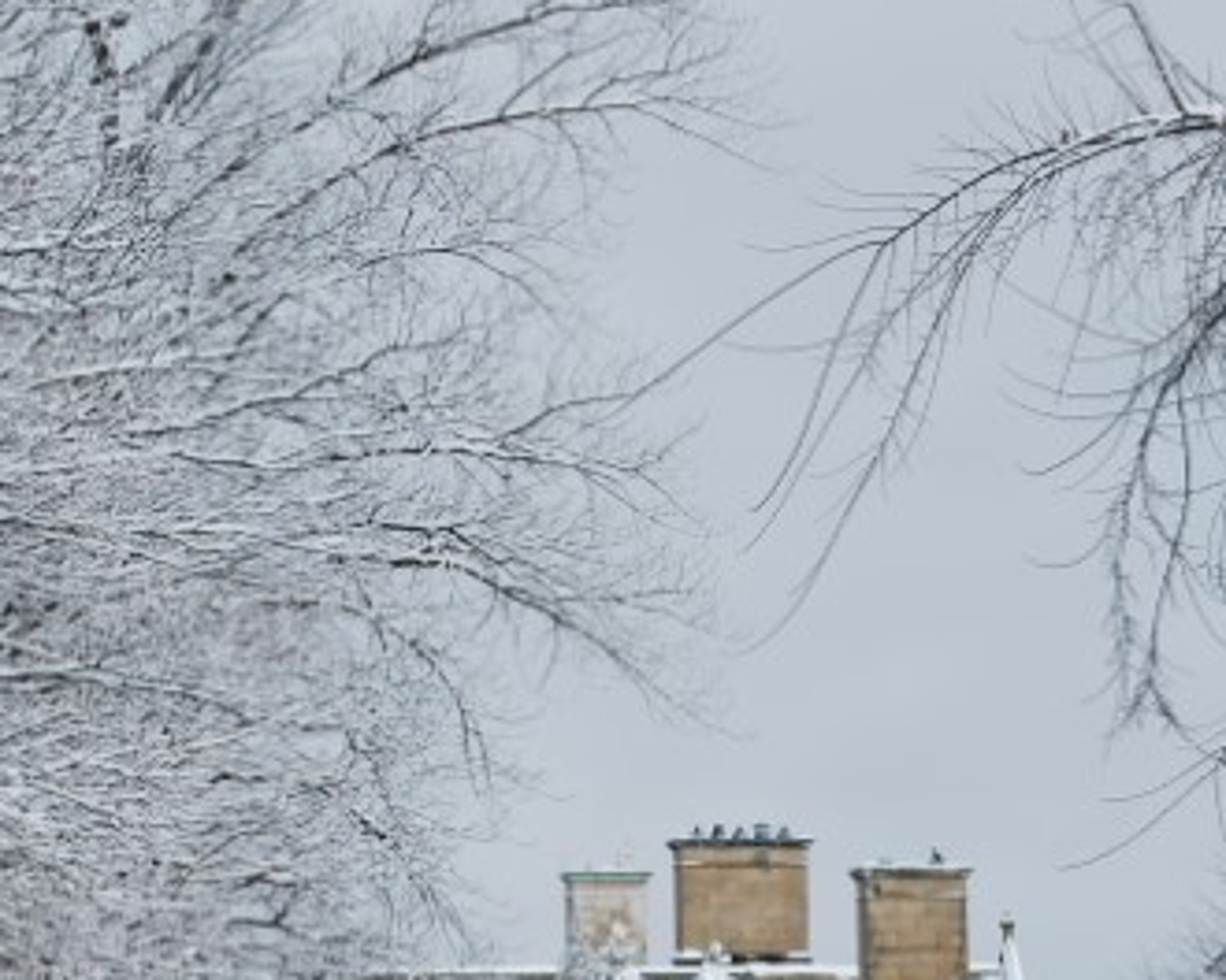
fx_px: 6097
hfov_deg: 11.5
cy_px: 843
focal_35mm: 168
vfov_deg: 9.2
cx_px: 893
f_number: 10
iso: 100
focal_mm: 55
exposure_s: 1/250
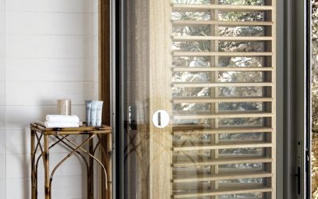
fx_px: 624
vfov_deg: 18.1
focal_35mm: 72
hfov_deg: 28.4
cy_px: 81
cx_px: 101
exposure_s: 1/80
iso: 100
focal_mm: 12
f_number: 5.6
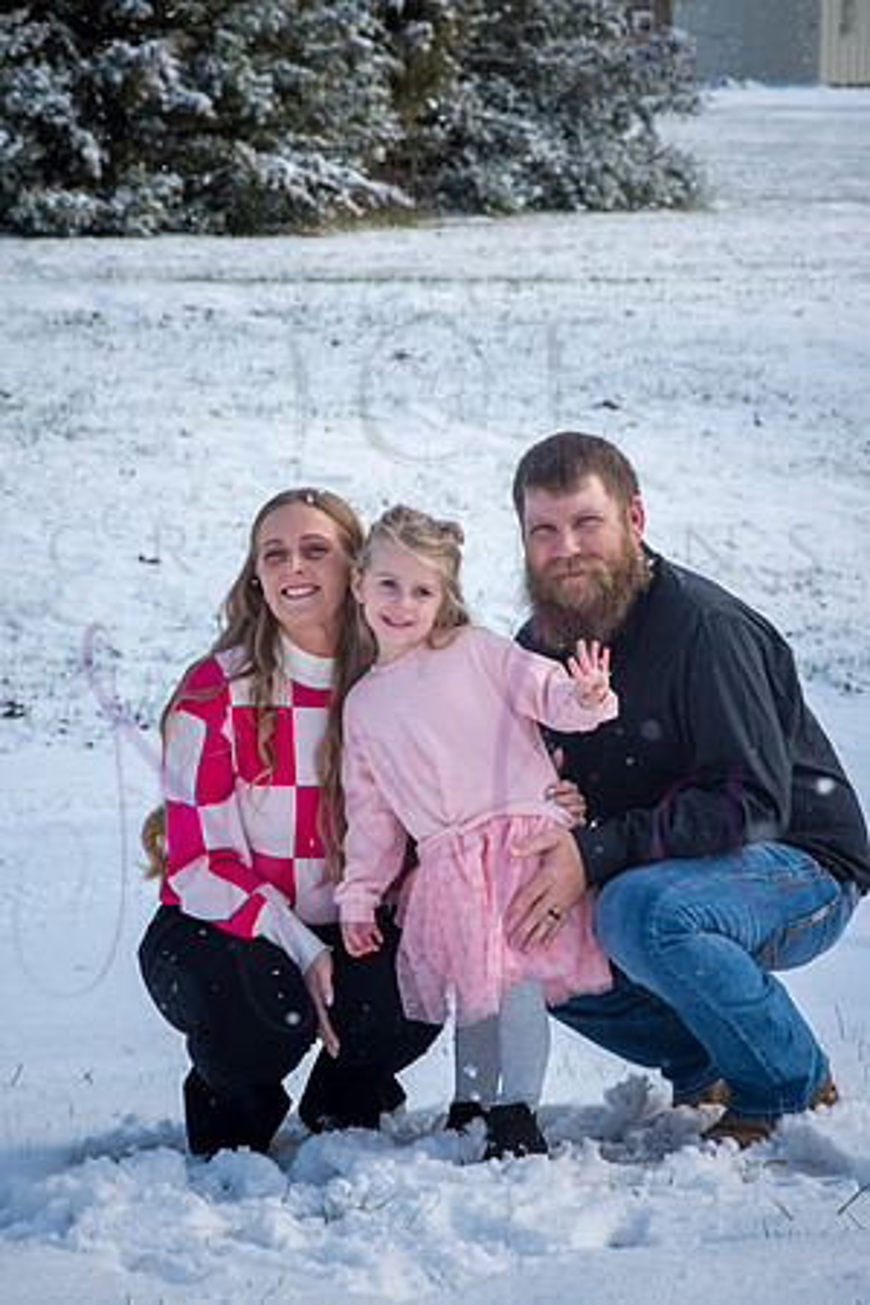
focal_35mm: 145
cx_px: 435
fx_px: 5256
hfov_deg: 9.5
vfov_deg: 14.2
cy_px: 652
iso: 640
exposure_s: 1/800
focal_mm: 145
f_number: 14
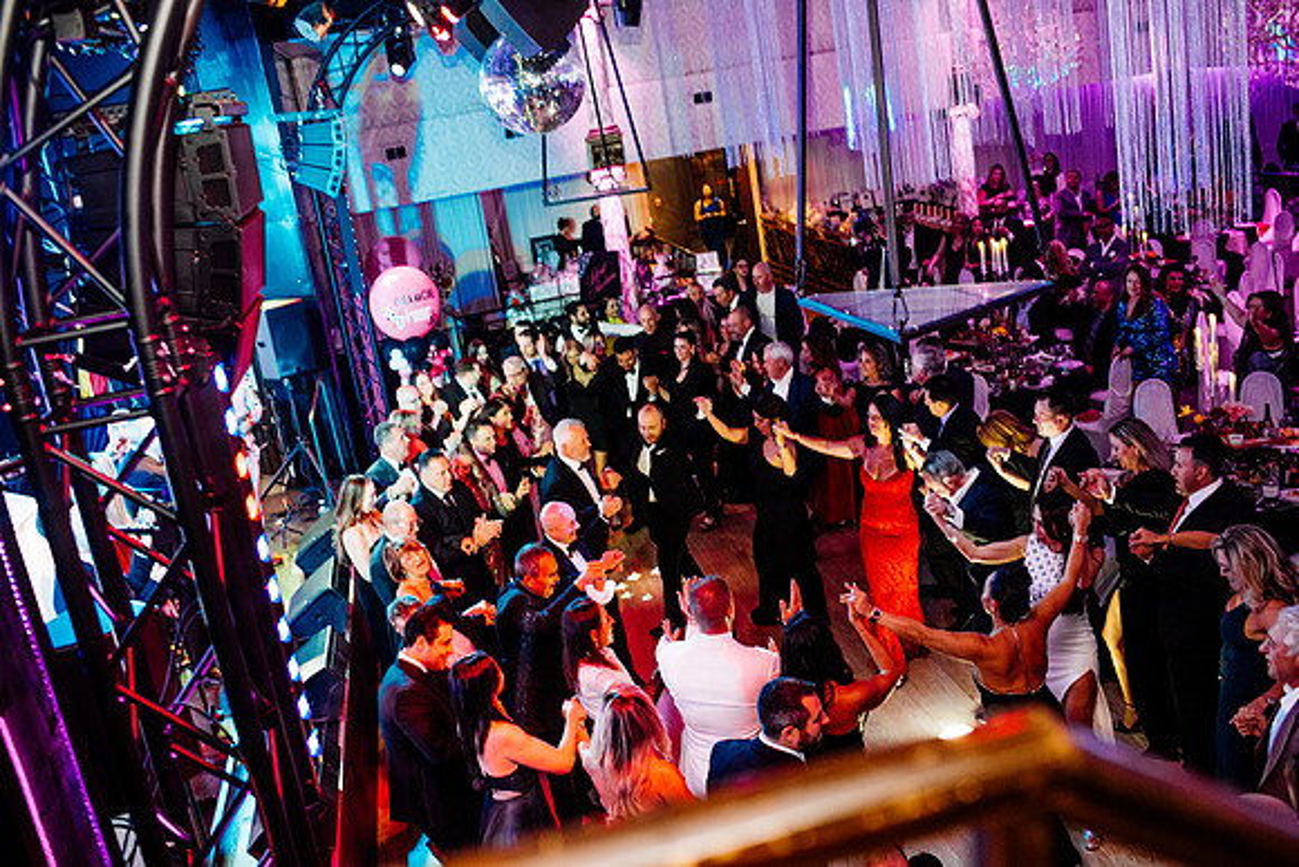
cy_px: 434
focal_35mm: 35
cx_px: 650
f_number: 2.8
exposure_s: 1/200
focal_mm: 35
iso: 2000
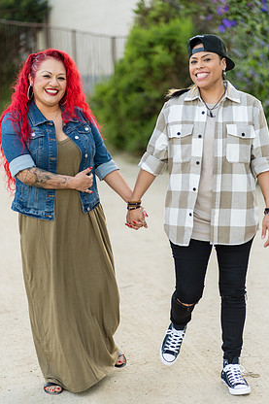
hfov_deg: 14.9
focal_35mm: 92
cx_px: 144
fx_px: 1032
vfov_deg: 22.1
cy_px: 211
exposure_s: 1/500
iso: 250
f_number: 1.8
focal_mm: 85
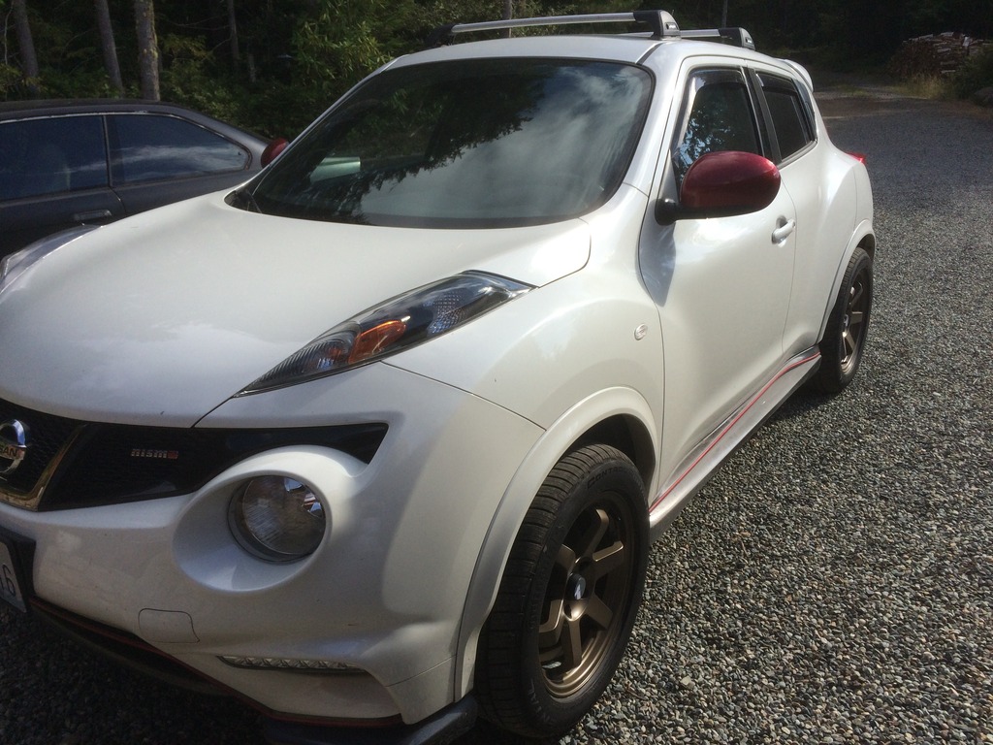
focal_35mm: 29
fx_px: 832
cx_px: 496
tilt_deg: -19.2
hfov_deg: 61.7
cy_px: 372
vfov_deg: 48.2
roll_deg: -0.2
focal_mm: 4.15
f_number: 2.2
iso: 32
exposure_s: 1/1709
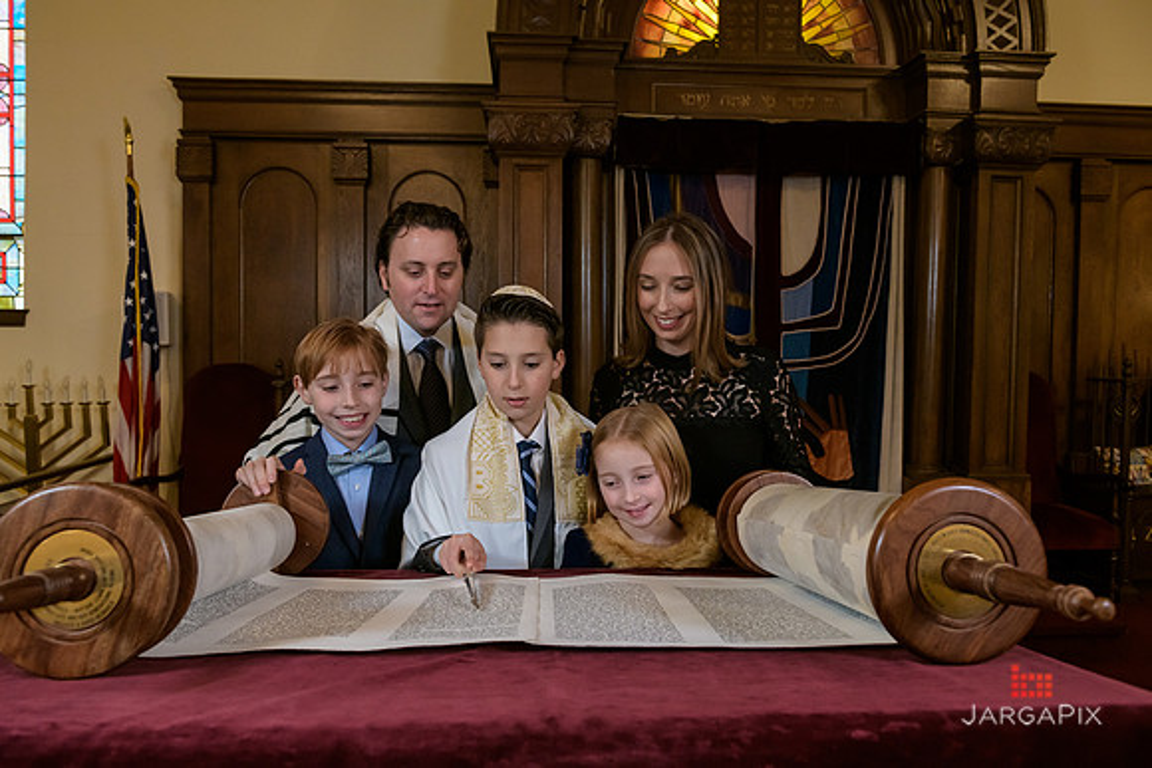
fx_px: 832
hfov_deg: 69.4
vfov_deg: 49.6
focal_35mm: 26
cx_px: 576
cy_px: 384
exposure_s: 1/125
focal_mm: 26
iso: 1600
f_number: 5.6
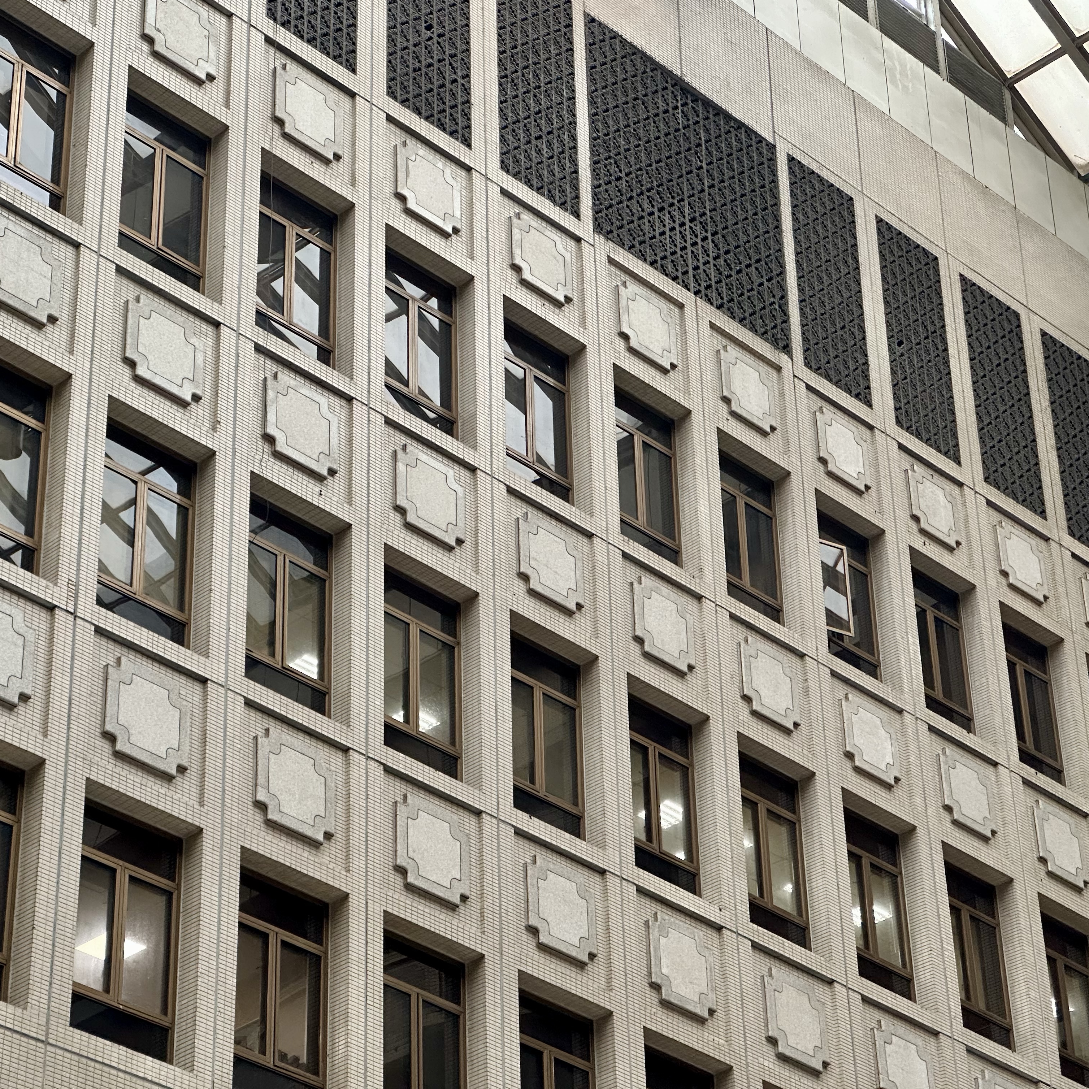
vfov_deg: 19.1
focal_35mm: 91
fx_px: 3239
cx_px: 433
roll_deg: +0.3
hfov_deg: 19.1
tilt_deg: +32.9
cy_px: 544
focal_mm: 9
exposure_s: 1/60
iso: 250
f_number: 2.8
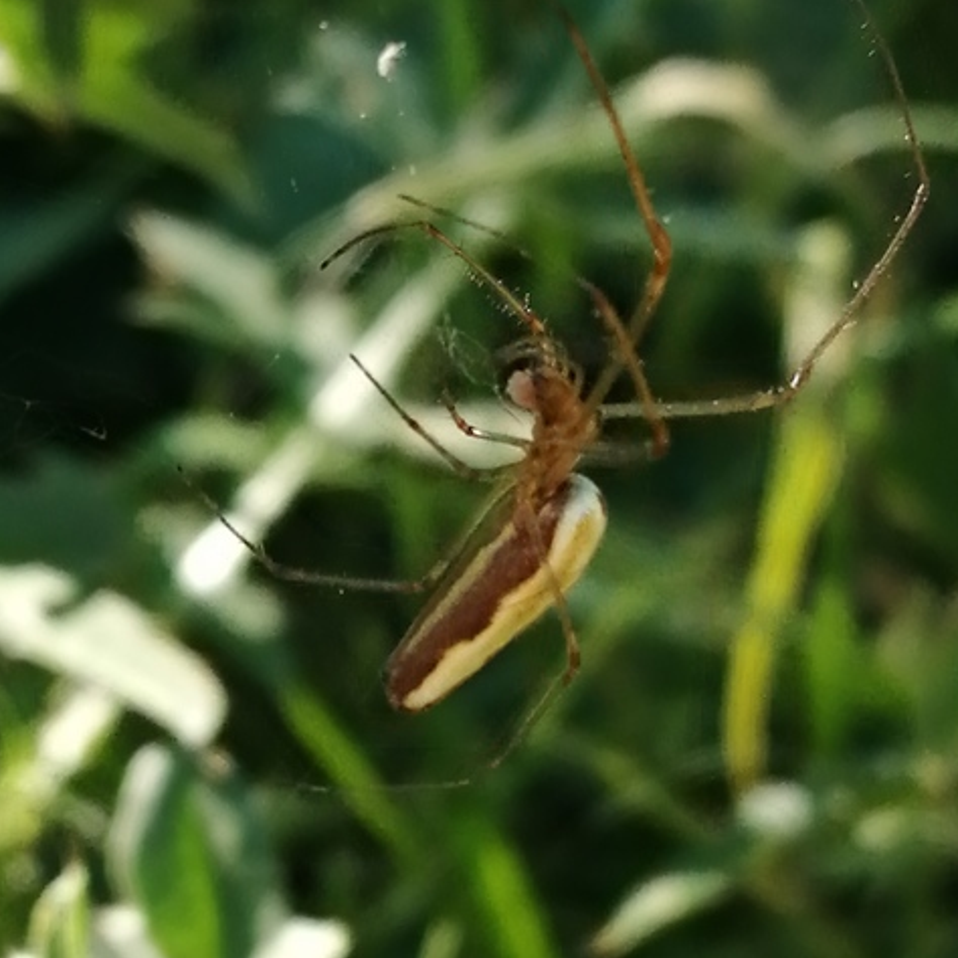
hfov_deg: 14.1
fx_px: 3883
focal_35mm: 124
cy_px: 412
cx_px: 477
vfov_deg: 14.1
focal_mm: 3.46
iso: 50
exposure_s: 1/347
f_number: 1.8
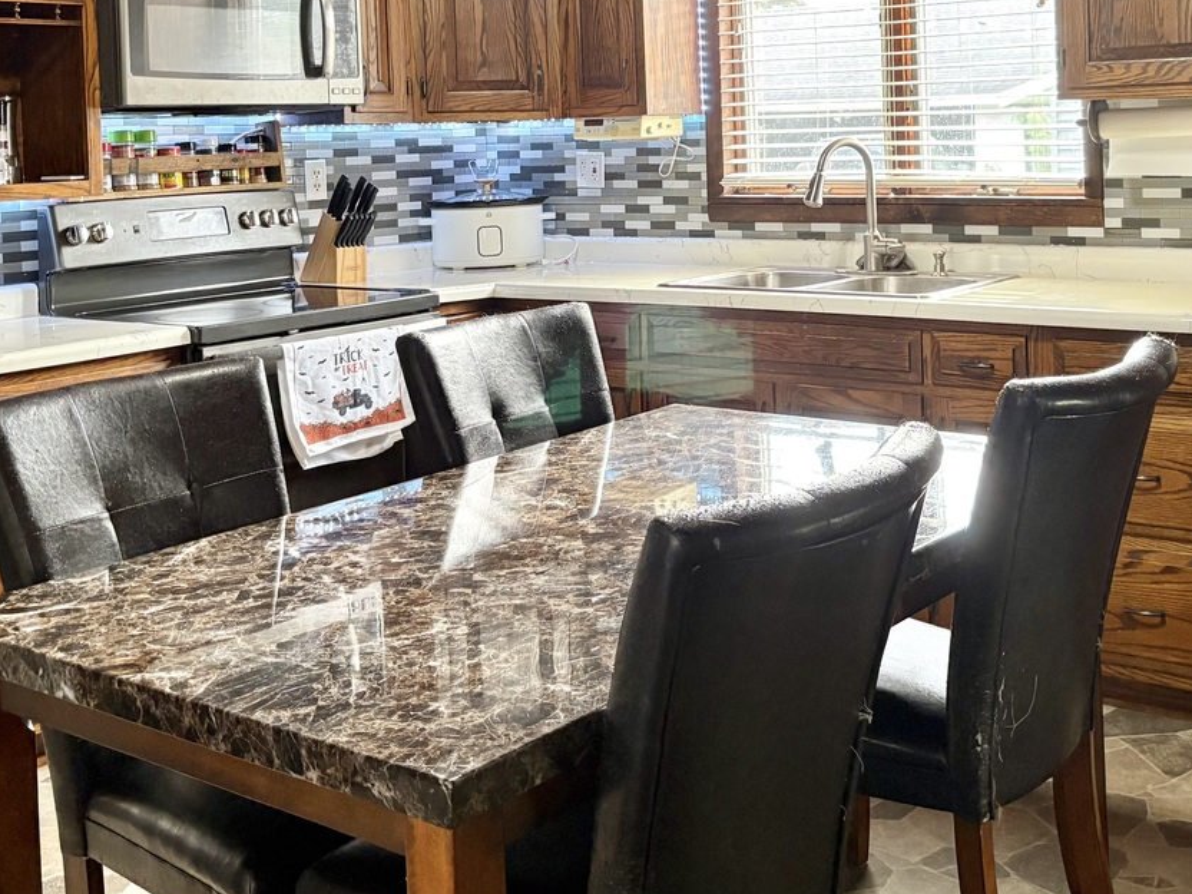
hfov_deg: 41.7
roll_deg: +1.9
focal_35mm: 45
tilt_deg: -1.4
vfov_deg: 31.1
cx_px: 754
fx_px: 1550
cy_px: 145
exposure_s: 1/60
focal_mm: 5.96
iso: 250
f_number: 1.6
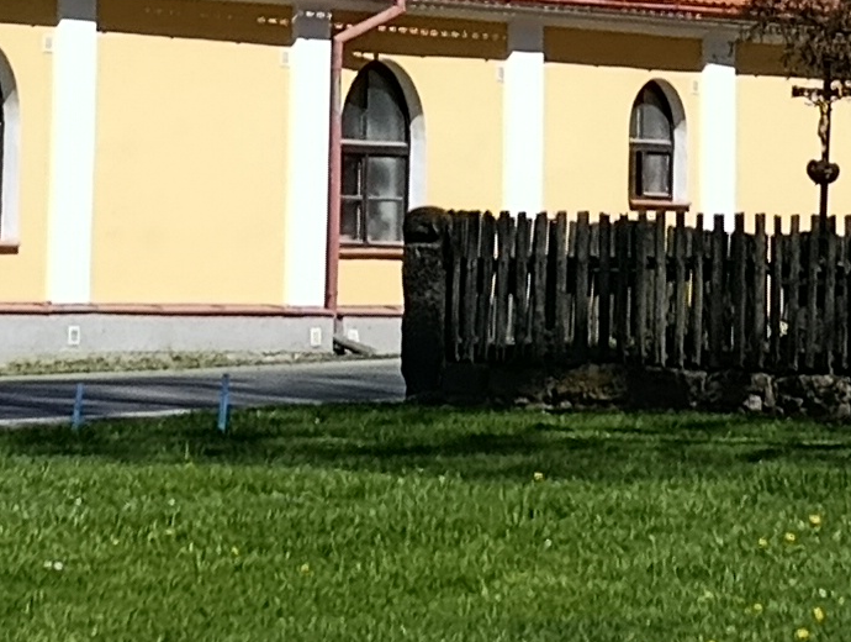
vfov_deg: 5.4
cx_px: 377
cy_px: -372
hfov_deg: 7.3
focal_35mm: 272
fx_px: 6698
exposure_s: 1/769
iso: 51
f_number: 1.65
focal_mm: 6.11
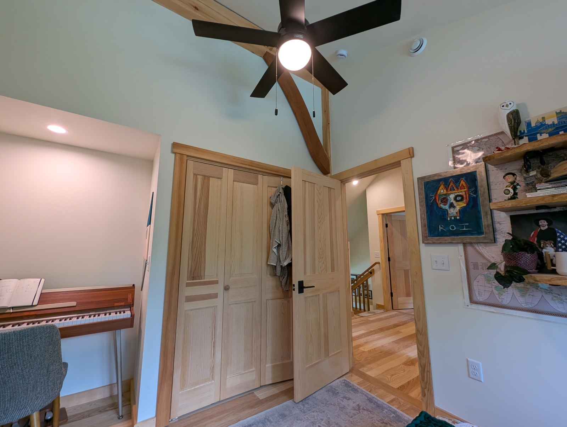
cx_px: 284
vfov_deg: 90.1
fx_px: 213
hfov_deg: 106.1
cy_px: 214
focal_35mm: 13
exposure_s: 1/40
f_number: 2.2
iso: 54
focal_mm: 1.95
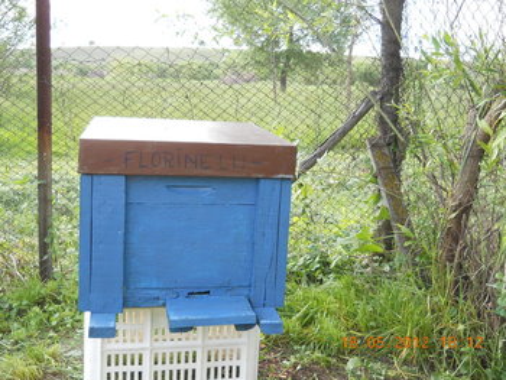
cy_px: 190
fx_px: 600
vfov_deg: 35.2
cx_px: 253
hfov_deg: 45.7
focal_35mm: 41
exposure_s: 1/60
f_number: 3.1
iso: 80
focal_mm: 6.72
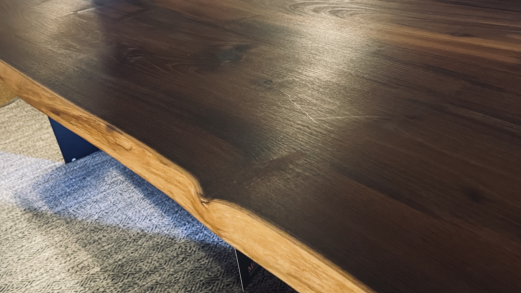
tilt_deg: -29.7
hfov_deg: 50.3
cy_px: 151
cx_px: 295
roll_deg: +7.0
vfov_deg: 29.7
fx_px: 553
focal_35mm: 40
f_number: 1.6
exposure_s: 1/25
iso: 800
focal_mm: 4.2
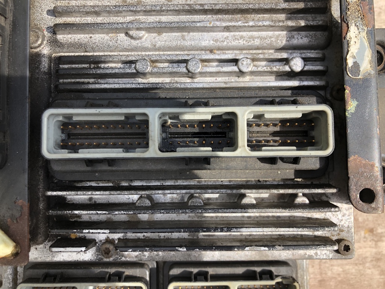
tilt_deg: -85.5
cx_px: 192
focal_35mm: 28
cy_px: 144
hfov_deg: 63.4
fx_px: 311
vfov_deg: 49.7
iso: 20
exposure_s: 1/787
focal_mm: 4
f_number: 1.8
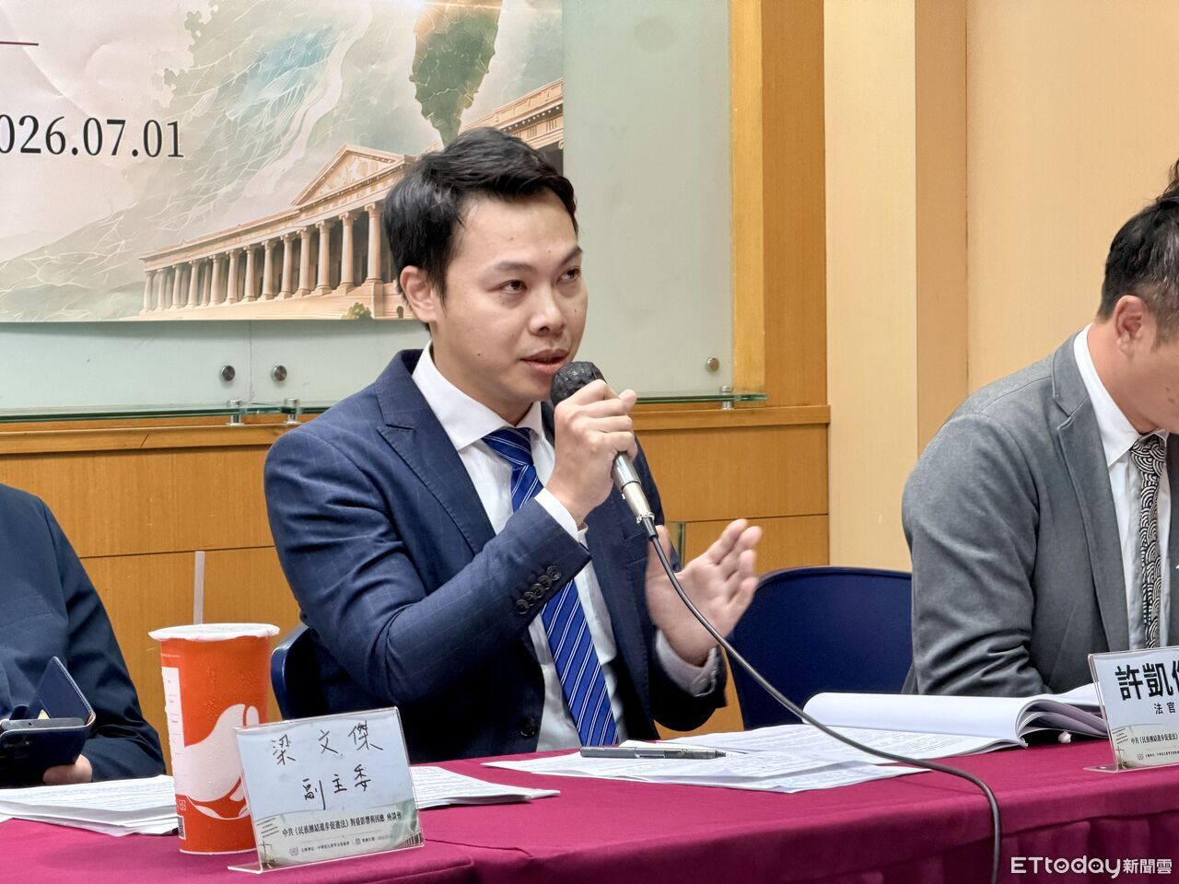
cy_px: 442
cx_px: 590
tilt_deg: -2.6
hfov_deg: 19.6
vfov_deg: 14.8
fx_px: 3406
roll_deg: +0.6
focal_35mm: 100
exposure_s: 1/60
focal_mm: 16.89
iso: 320
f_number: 2.8
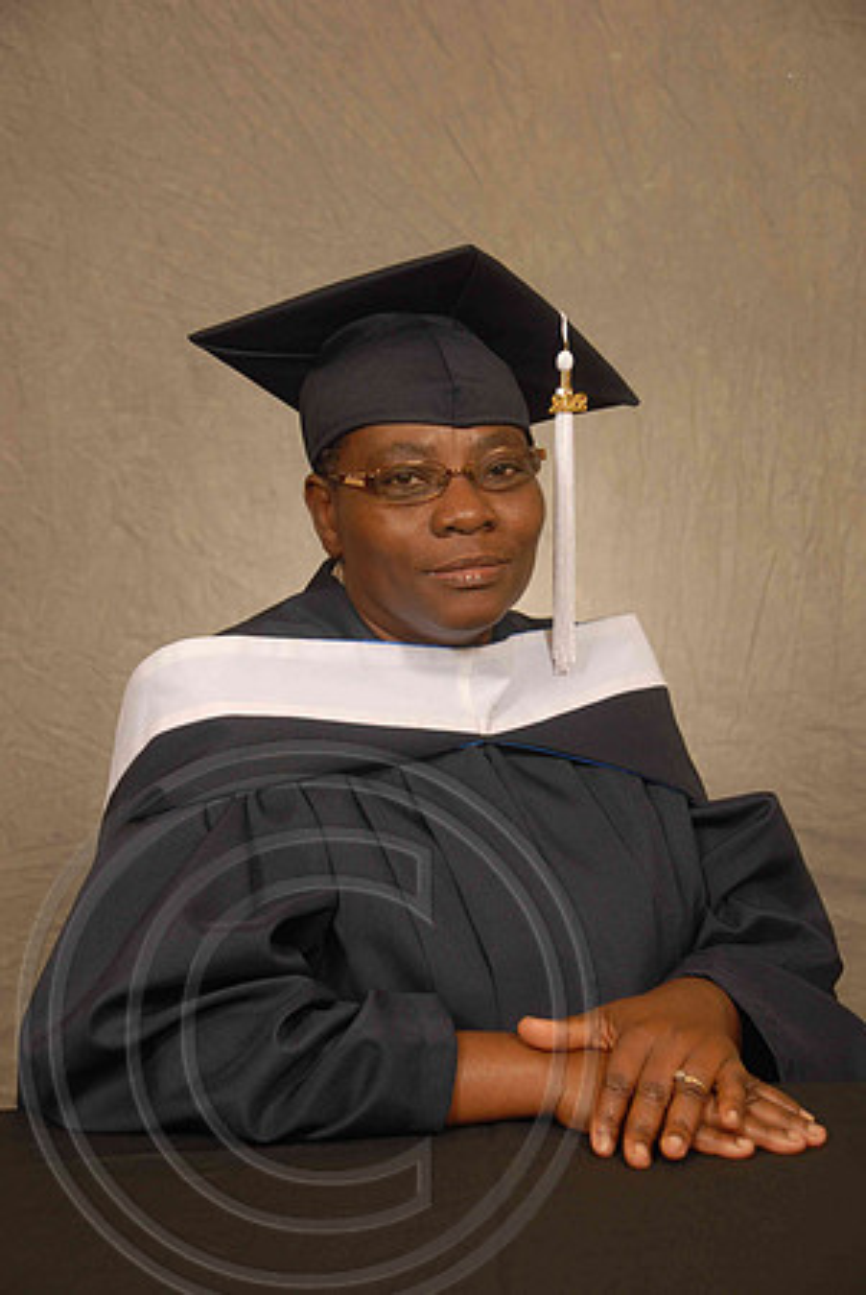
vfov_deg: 29.8
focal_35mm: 68
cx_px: 433
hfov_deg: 20.2
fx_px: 2430
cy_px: 648
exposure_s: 1/125
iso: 200
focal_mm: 45
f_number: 5
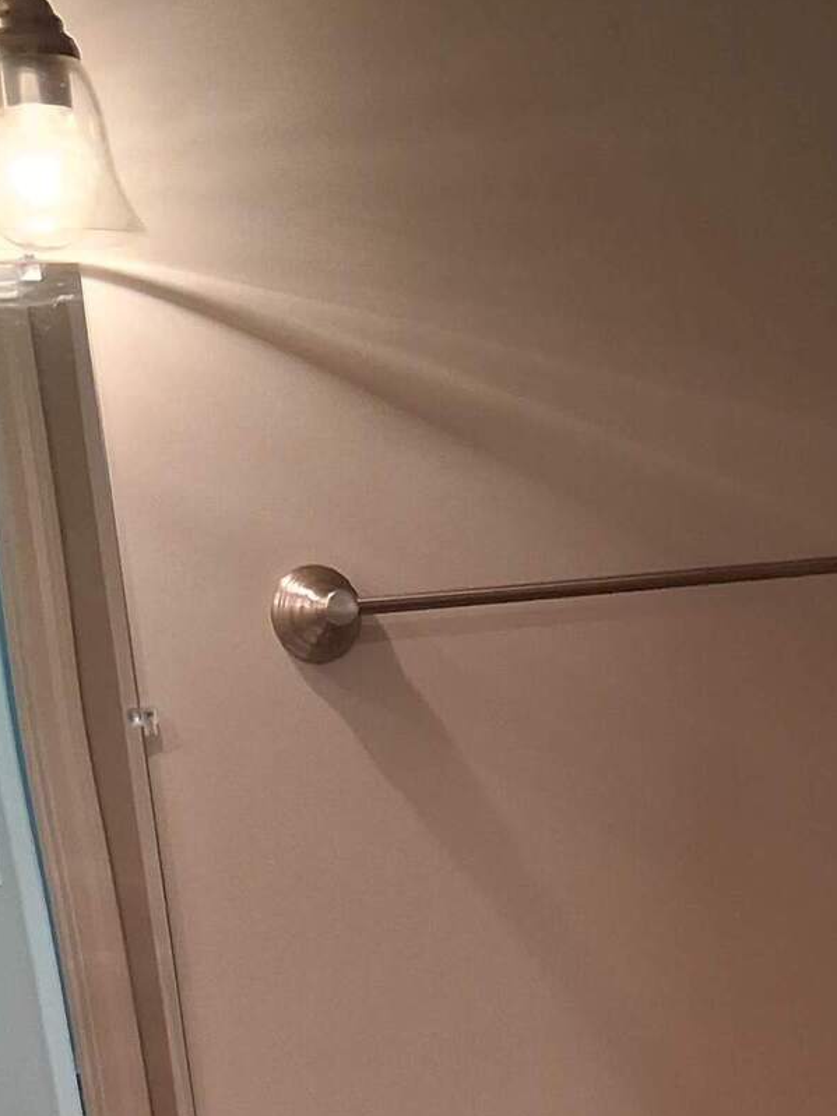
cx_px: 574
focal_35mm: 75
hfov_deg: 19.6
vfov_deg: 23.0
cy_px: 1468
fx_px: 2419
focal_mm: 3.98
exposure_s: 1/60
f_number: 1.8
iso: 500
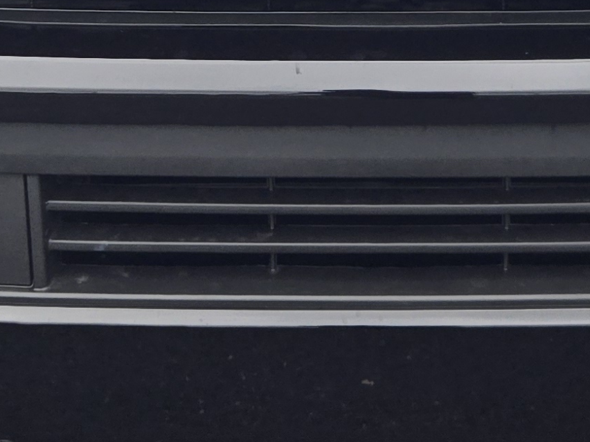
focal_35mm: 108
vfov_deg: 12.9
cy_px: -257
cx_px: 270
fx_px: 1841
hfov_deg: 18.2
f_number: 1.8
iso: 25
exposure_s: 1/365
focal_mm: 5.4
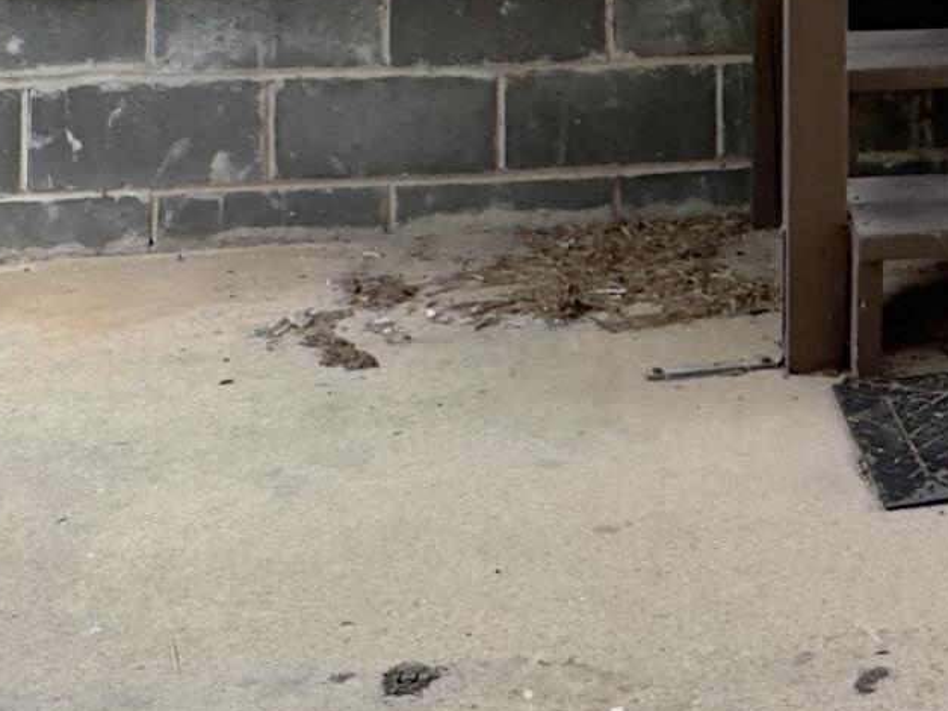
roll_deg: -0.1
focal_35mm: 67
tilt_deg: +0.4
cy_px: -375
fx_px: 1835
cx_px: 986
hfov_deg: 27.1
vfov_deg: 19.1
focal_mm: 2.22
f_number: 2.2
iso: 40
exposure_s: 1/157
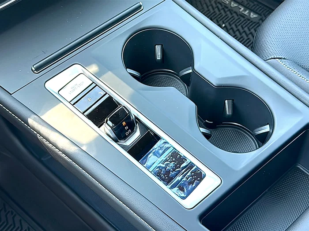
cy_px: 116
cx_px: 154
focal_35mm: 37
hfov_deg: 50.1
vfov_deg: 38.7
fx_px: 330
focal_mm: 6.86
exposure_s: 1/104
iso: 64
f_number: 1.78
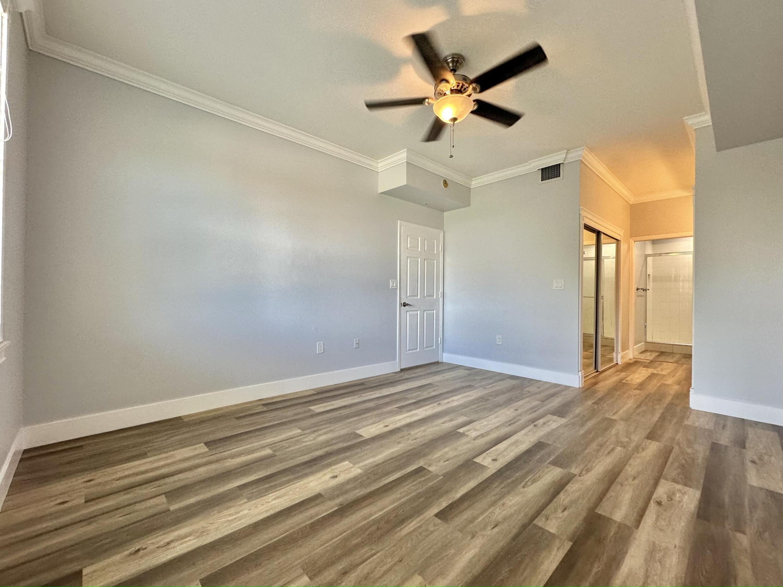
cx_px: 392
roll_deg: +1.8
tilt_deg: -0.1
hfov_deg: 102.1
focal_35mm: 14
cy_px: 294
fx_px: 317
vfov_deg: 85.7
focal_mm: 2.22
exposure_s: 1/120
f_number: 2.2
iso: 100
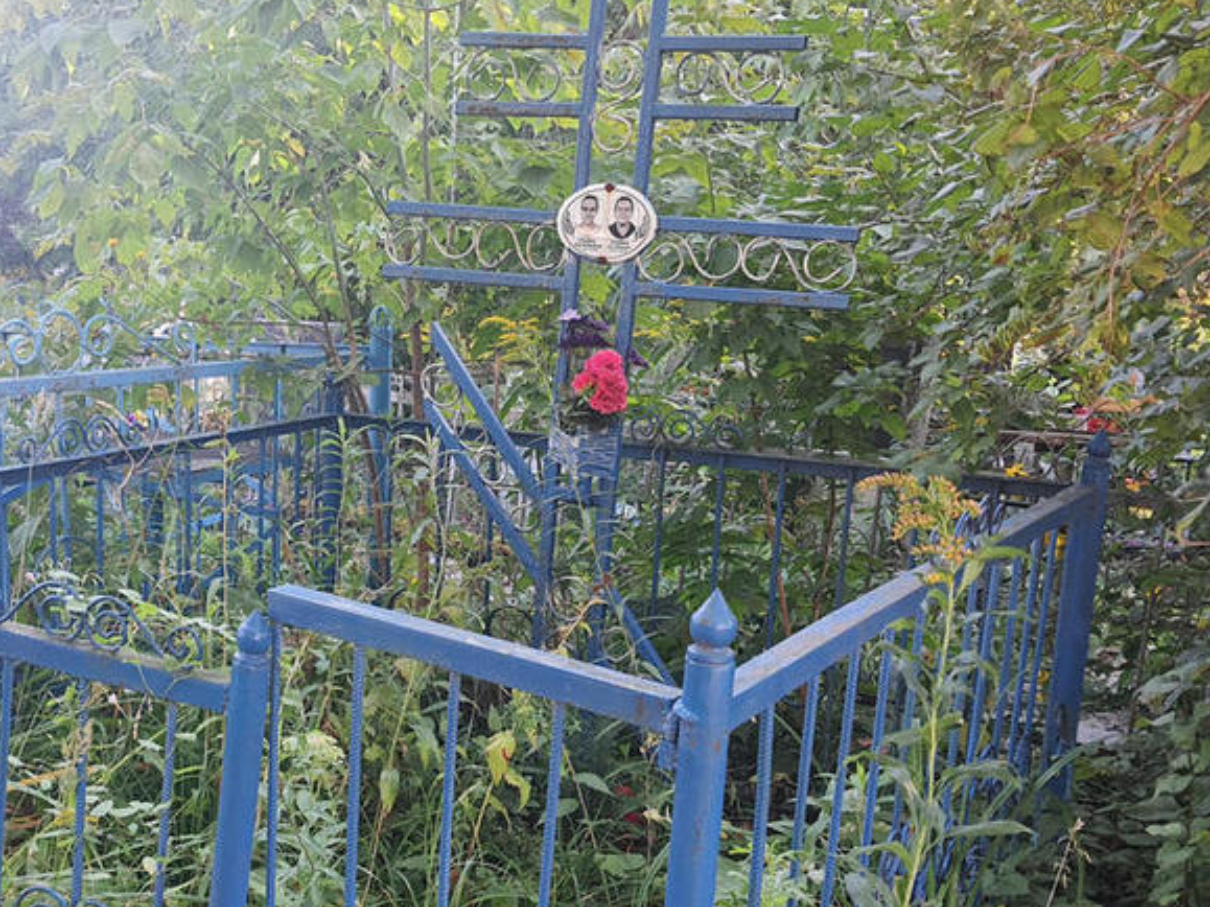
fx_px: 1608
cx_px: 374
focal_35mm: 46
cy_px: 571
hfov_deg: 40.6
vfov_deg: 31.4
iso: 50
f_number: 1.7
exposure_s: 1/100
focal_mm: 4.32
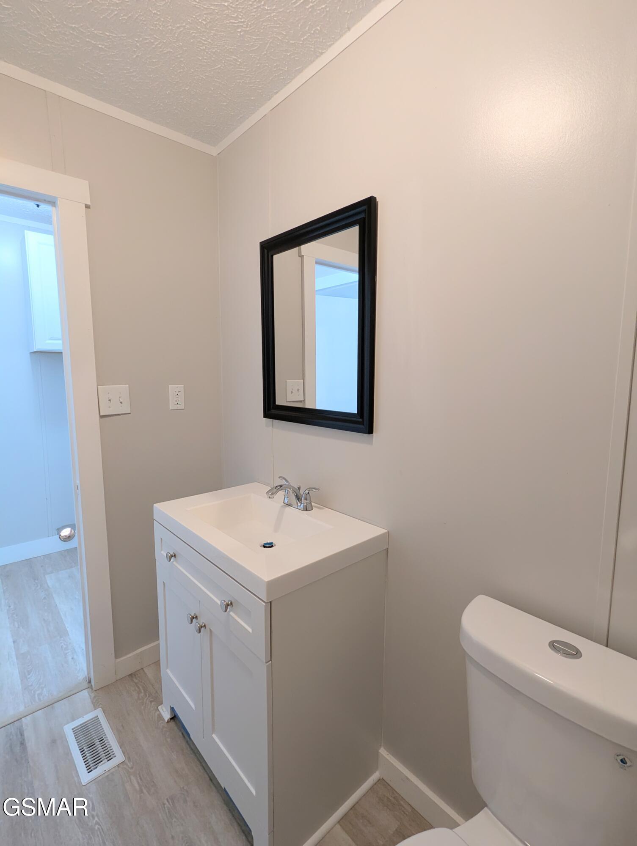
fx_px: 392
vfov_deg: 94.4
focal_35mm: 16
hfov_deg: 78.2
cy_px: 423
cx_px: 318
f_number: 2.2
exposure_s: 1/40
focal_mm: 2.35
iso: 136
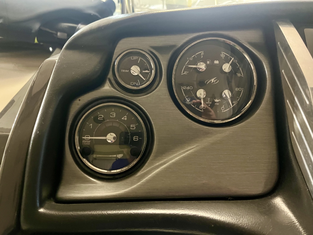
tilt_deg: -26.1
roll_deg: -2.0
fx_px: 235
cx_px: 156
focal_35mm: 26
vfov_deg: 53.1
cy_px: 118
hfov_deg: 67.3
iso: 640
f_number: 1.6
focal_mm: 5.1
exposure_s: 1/30
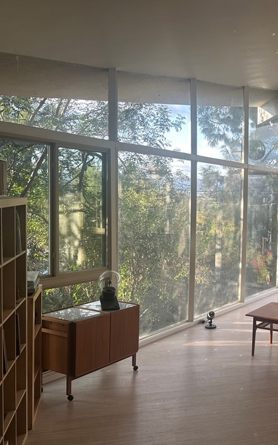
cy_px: 228
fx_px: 449
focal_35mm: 37
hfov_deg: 31.3
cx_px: 292
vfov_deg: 52.7
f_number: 1.78
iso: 64
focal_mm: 6.86
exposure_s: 1/174
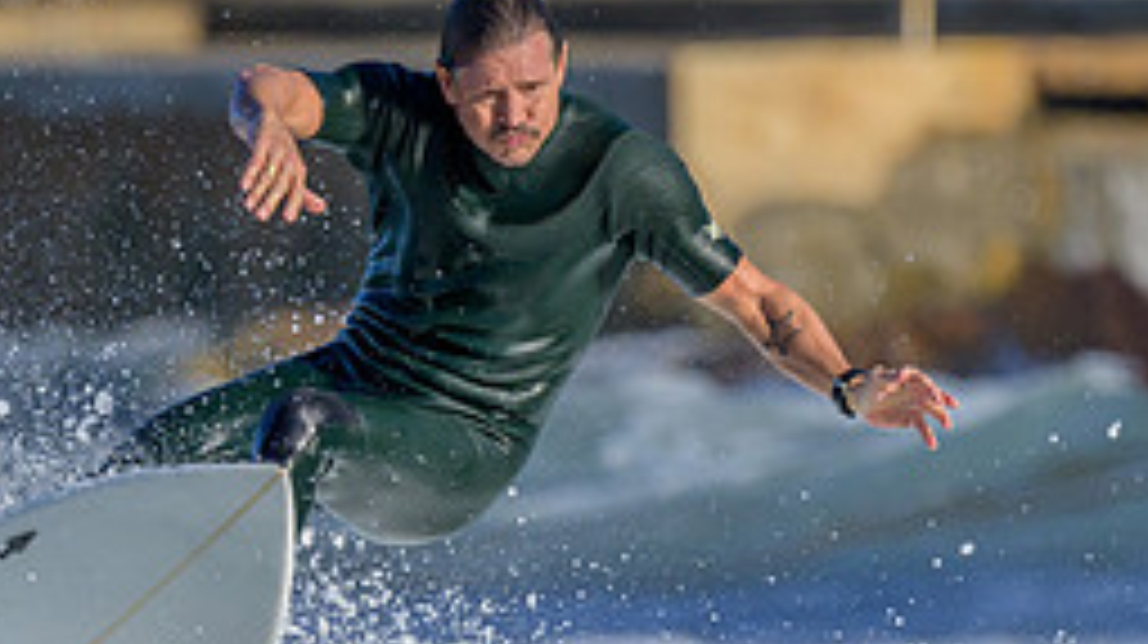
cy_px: 929
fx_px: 79665
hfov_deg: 0.8
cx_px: 333
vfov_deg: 0.5
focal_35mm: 2619
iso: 250
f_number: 6.3
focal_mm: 800
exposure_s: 1/2000
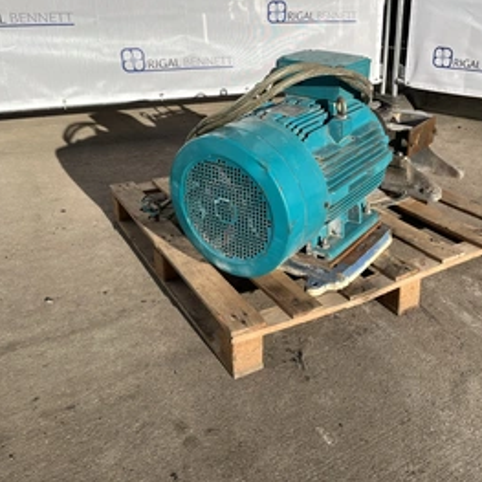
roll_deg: +1.1
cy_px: 216
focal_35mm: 35
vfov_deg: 47.1
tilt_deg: -21.5
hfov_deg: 46.5
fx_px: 551
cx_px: 319
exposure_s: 1/3215
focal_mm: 5.1
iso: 50
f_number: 1.6
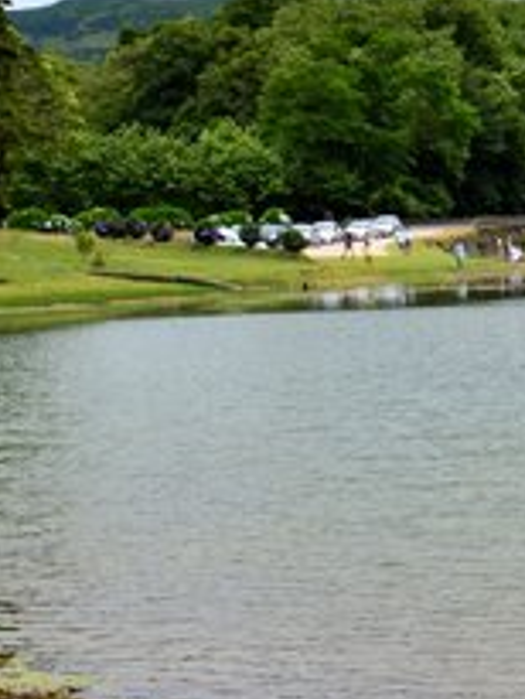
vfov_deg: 19.2
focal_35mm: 101
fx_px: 2040
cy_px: 586
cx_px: 1306
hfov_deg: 11.7
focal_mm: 18
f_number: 11
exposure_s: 1/400
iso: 400
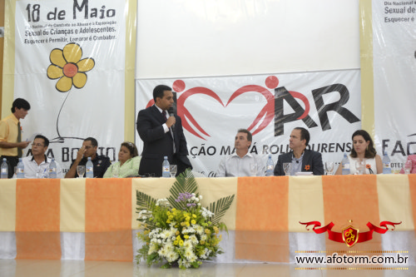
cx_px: 208
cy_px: 138
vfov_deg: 28.9
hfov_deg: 42.3
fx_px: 537
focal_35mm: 46
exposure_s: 1/100
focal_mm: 31
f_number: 4.5
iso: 1600
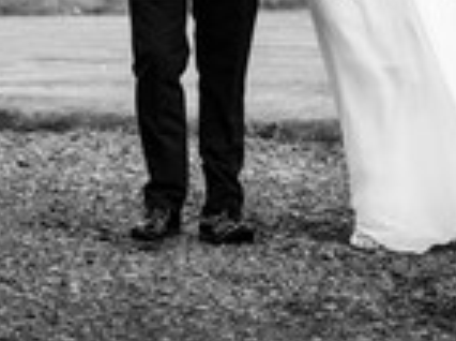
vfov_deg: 5.7
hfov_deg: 7.7
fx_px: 3393
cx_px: 286
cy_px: -79
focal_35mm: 258
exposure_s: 1/640
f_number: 4
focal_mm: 95
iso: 160
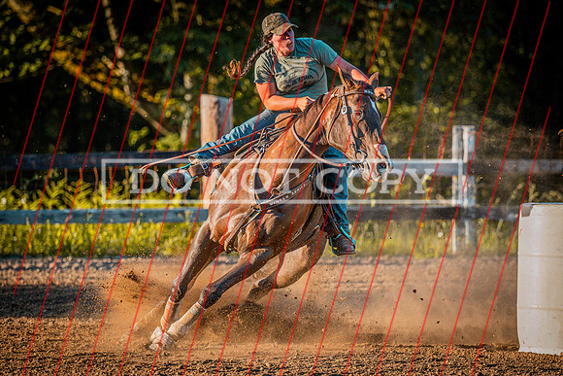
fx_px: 3816
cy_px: 196
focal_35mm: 244
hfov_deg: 8.4
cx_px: 287
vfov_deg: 5.6
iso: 640
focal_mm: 150
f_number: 2.8
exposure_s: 1/2500
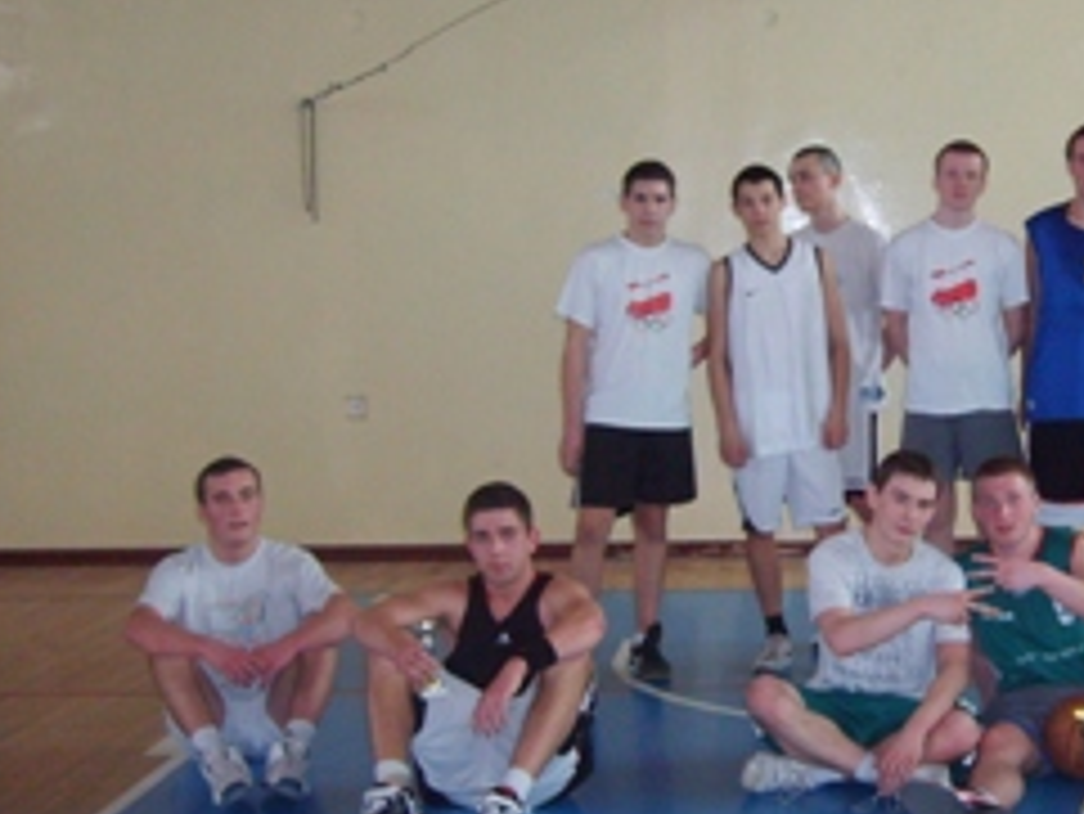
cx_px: 990
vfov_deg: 22.6
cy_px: 373
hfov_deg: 28.6
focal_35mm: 65
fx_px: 2036
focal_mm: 5.8
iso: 213
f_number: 2.8
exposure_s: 1/45
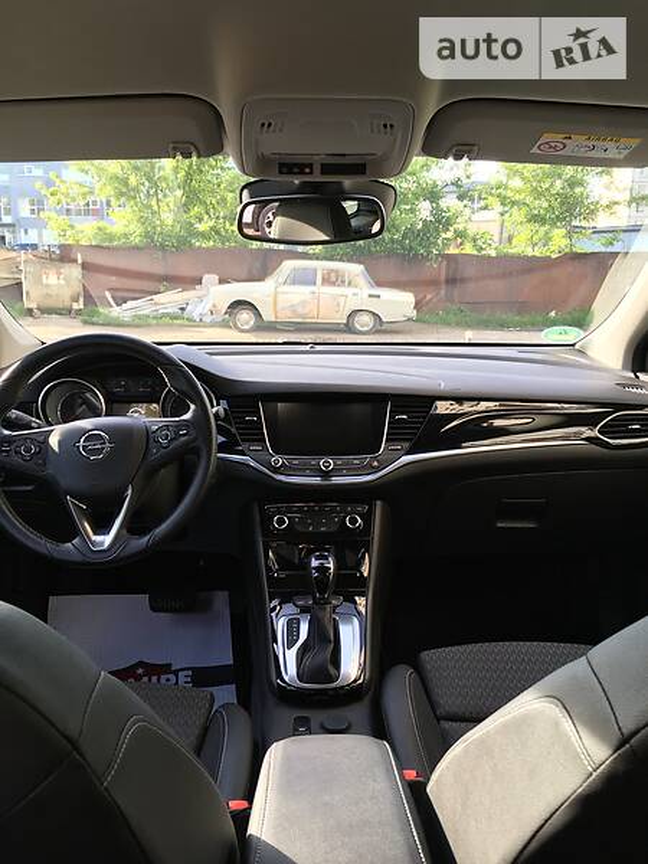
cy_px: 432
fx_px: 724
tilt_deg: -12.0
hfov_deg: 48.2
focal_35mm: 29
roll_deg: +0.2
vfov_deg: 61.7
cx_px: 324
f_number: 2.2
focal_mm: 4.2
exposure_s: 1/100
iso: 32
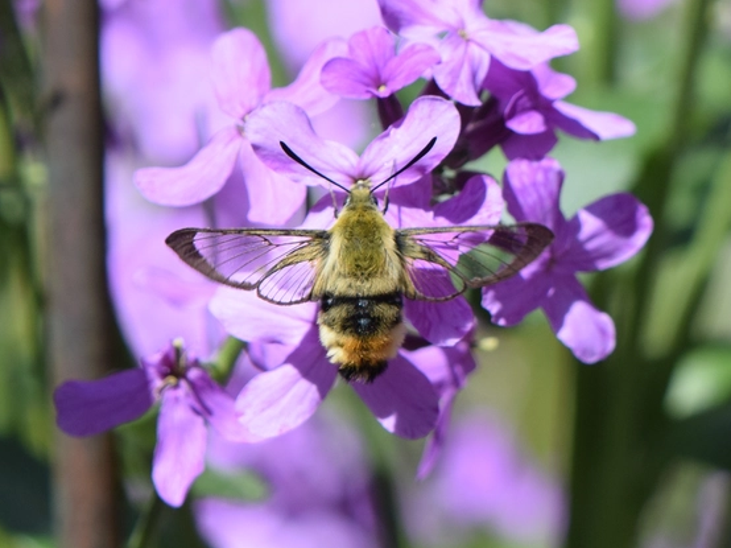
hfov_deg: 13.9
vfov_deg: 10.5
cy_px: 268
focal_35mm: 142
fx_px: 2988
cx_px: 338
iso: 400
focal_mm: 85
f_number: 5.6
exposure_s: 1/1600
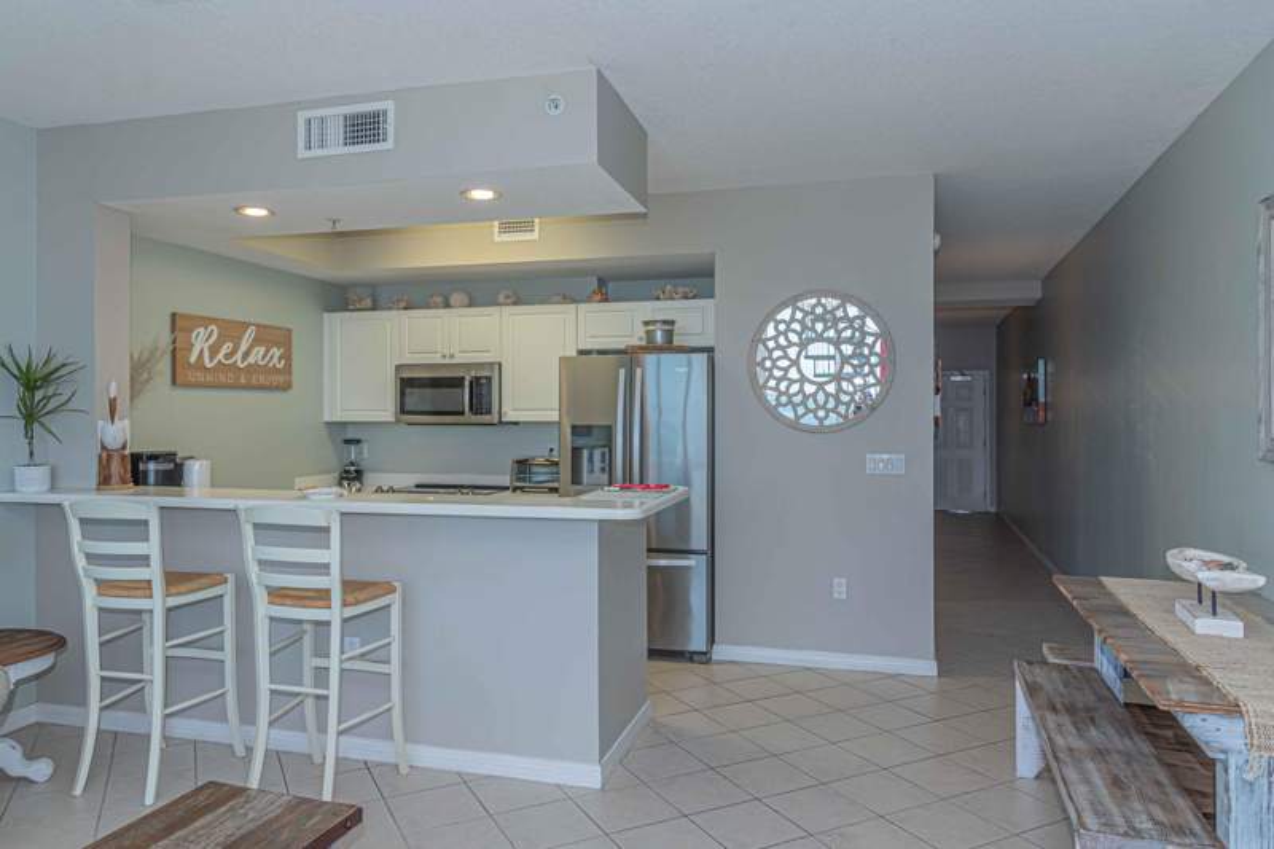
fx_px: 874
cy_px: 412
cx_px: 619
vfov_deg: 51.8
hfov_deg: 72.2
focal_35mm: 25
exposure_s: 1/125
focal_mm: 24
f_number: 6.3
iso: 400
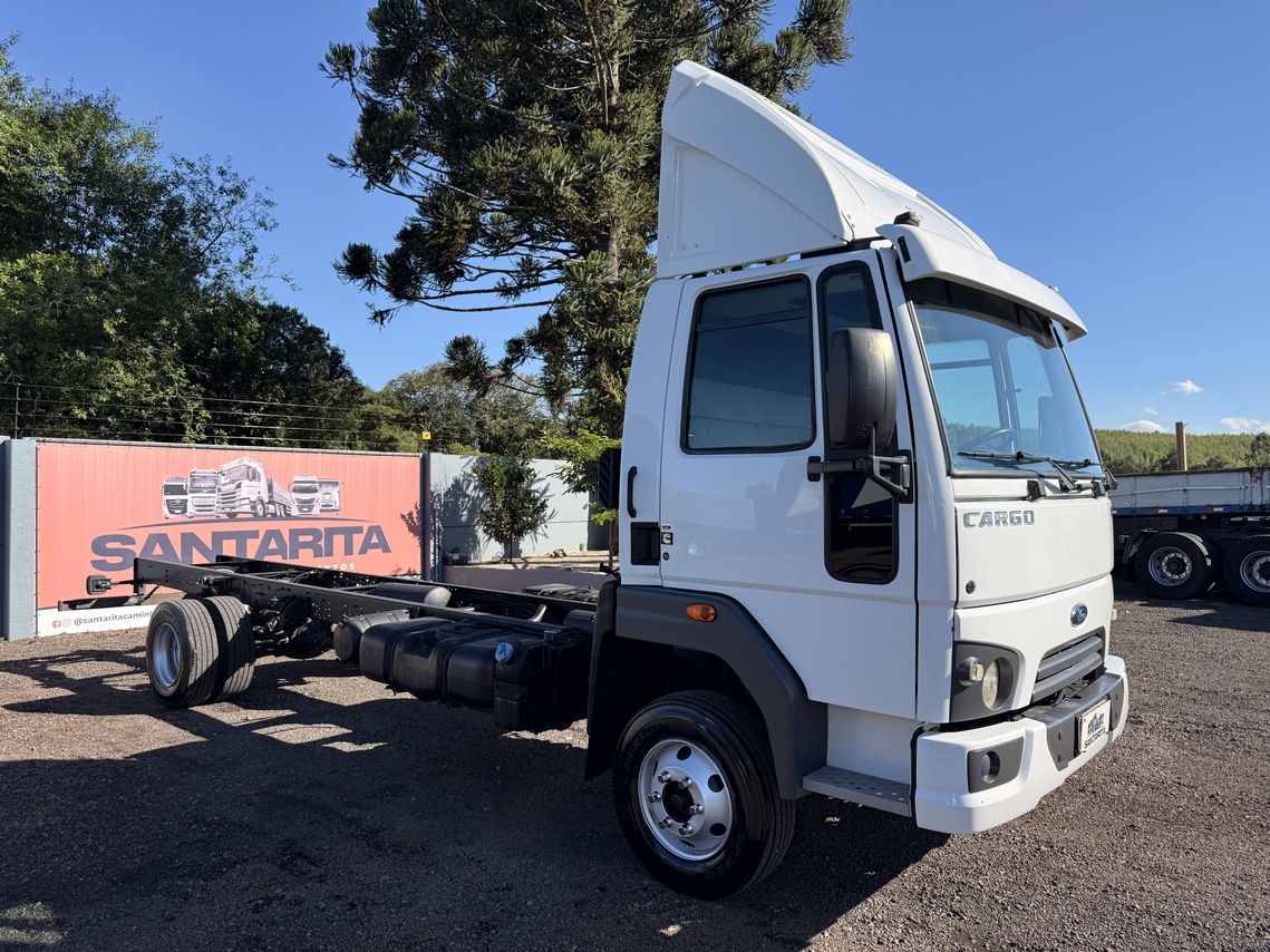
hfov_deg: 71.6
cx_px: 635
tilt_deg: +3.4
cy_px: 476
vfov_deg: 56.8
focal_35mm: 24
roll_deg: +0.5
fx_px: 880
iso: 80
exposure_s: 1/3425
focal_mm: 6.76
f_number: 1.78
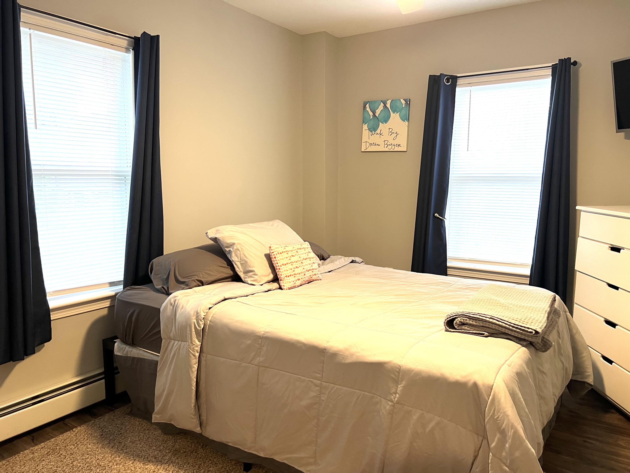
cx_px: 315
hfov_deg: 67.3
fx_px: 473
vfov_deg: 53.1
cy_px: 236
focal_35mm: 26
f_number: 1.5
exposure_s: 1/60
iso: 125
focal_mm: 5.7
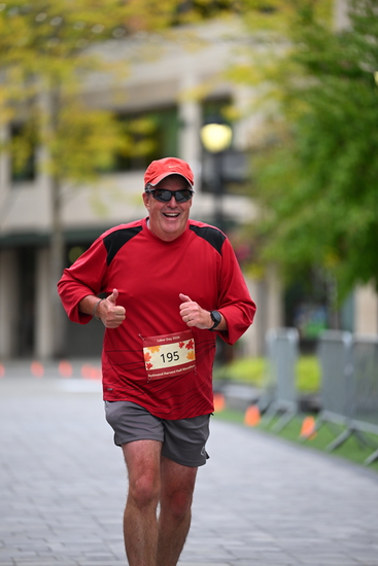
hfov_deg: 6.9
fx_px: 3148
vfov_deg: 10.3
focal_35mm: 200
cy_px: 283
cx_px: 189
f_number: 2.8
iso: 640
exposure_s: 1/1600
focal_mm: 200
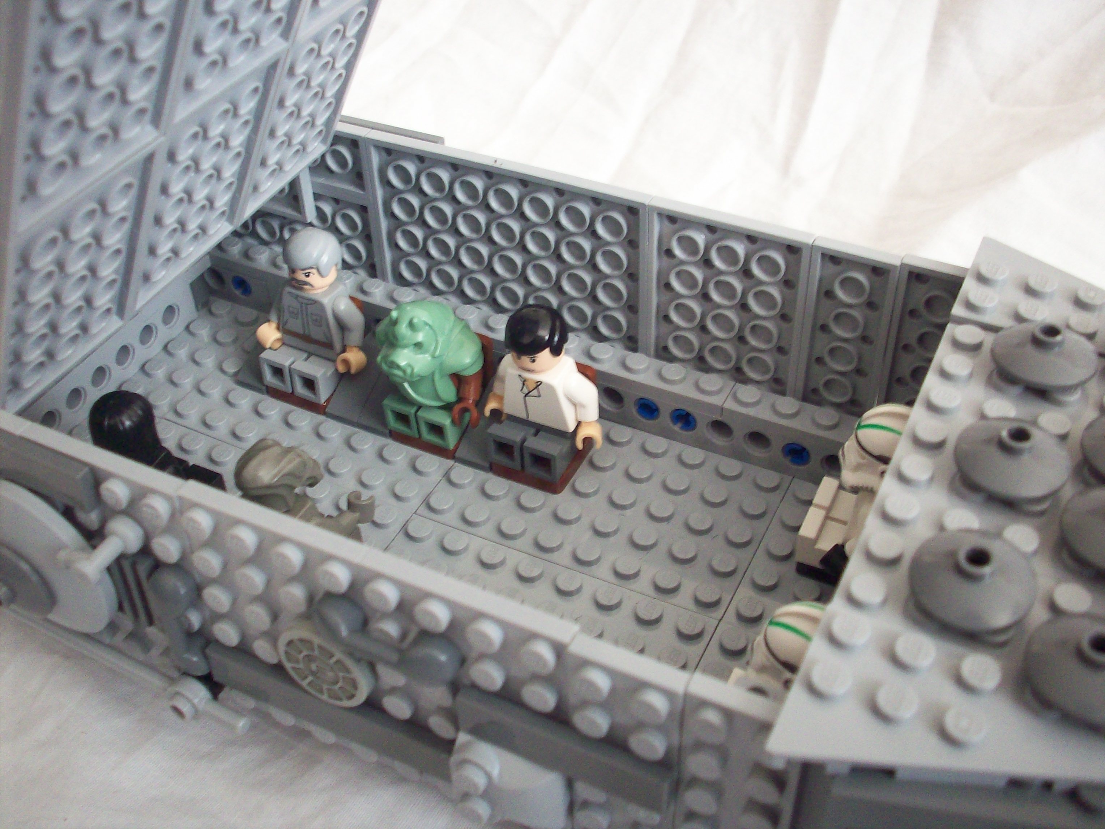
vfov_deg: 38.7
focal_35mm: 37
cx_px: 552
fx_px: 1181
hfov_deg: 50.1
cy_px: 414
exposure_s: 1/14.7
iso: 160
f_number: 2.8
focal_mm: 6.2
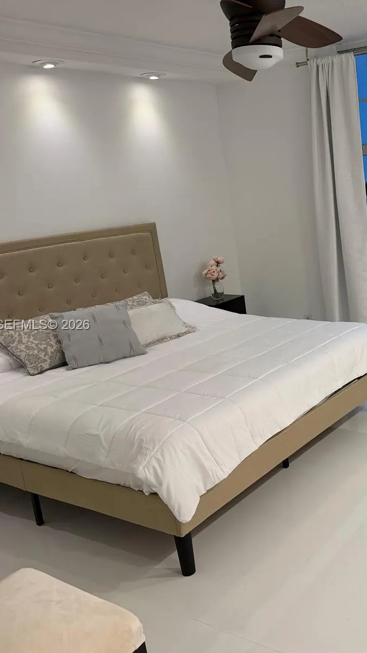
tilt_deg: -14.0
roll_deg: +4.4
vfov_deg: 56.6
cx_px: 357
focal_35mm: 35
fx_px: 606
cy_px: 326
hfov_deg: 31.5
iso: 200
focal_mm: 6.76
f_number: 1.78
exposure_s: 1/60
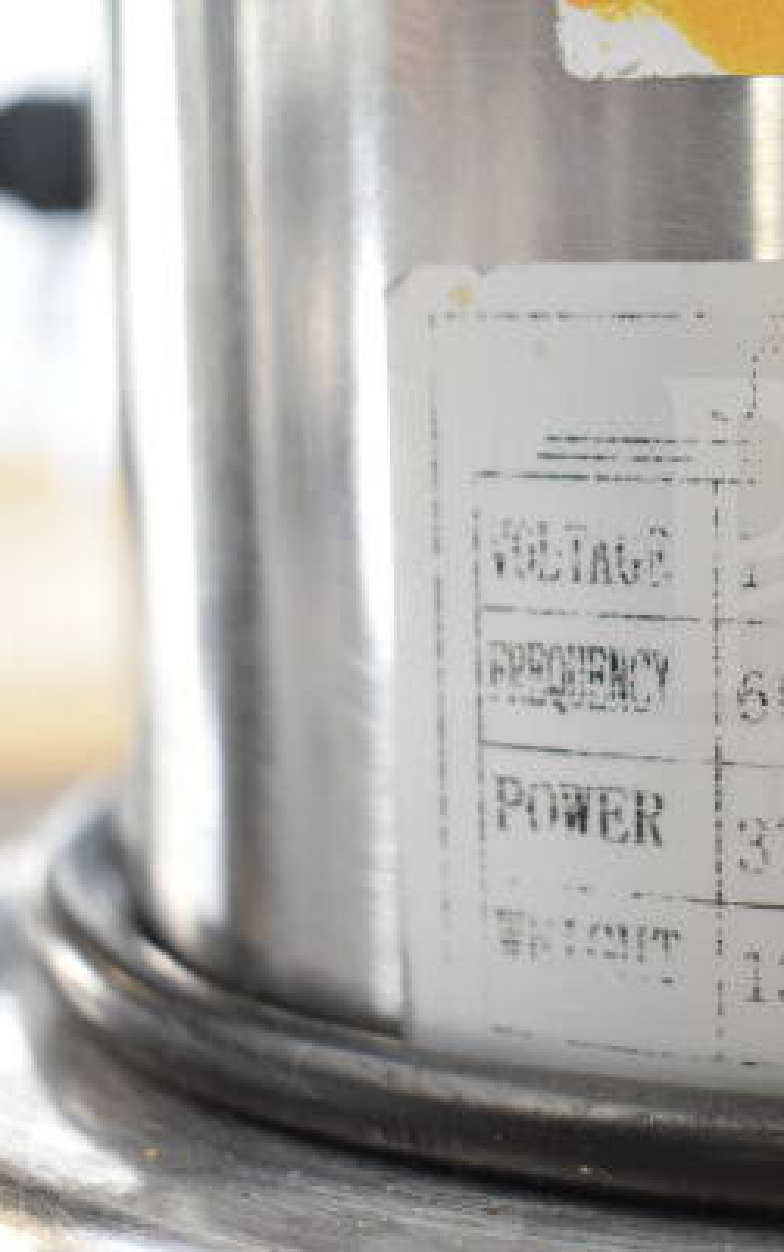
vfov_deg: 26.1
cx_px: 940
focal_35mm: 79
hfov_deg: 15.9
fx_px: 2698
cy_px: 626
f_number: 4.5
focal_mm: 34
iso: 1600
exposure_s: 1/60
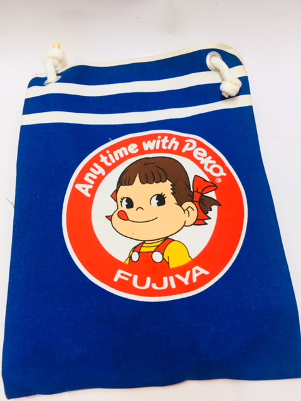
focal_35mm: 29
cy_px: 200
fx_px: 336
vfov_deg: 61.7
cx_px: 150
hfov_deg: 48.2
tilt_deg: -66.5
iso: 80
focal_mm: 4.15
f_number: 2.2
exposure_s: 1/33
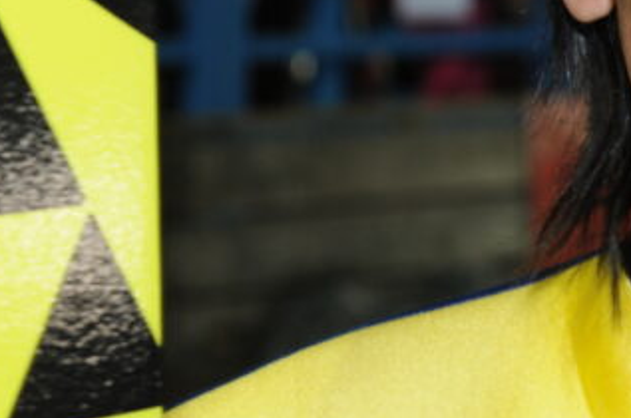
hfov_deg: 10.3
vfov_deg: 6.8
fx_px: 3481
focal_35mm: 199
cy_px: -22
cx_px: 623
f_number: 5.6
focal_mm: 56
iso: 400
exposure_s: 1/60
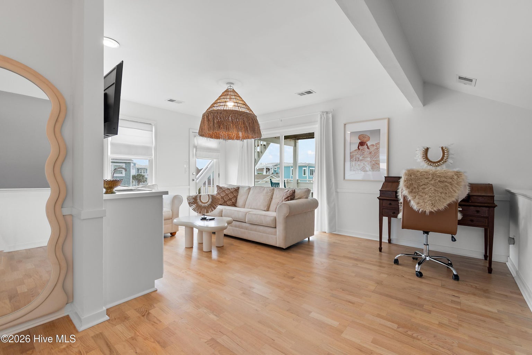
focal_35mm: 15
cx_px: 266
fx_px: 222
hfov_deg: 100.4
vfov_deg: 77.3
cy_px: 178
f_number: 4.5
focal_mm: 10
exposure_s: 1/13
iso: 100
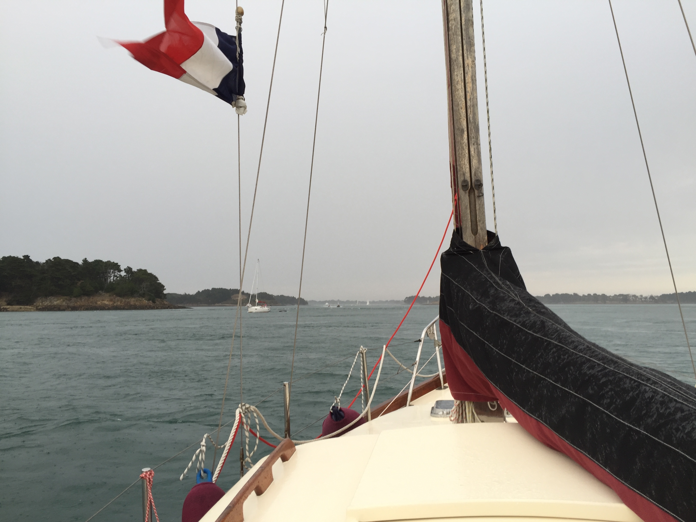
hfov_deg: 61.7
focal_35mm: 29
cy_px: 261
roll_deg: +0.4
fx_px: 583
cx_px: 348
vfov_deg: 48.2
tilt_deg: +4.2
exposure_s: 1/142
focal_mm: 4.15
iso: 32
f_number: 2.2
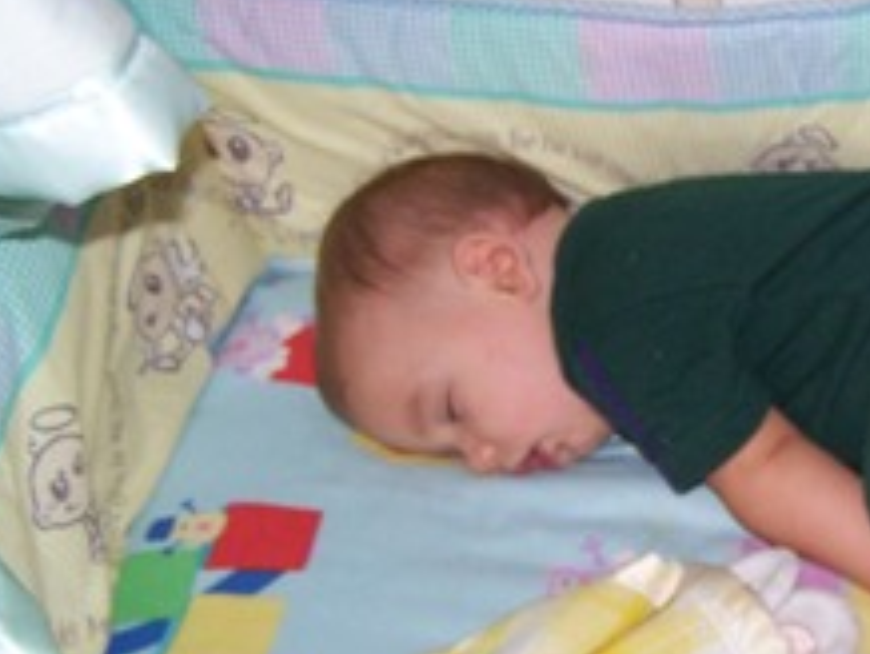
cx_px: 834
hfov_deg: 24.1
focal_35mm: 78
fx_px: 1963
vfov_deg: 18.9
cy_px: 371
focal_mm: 6.3
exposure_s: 1/60
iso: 140
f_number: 2.8
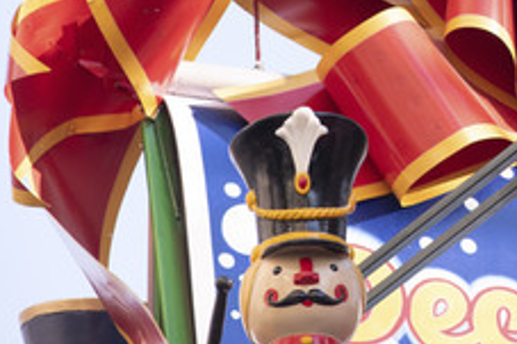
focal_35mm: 288
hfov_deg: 7.1
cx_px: 463
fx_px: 4133
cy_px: 36
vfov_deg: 4.8
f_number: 5.6
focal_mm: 145
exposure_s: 1/1250
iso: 800
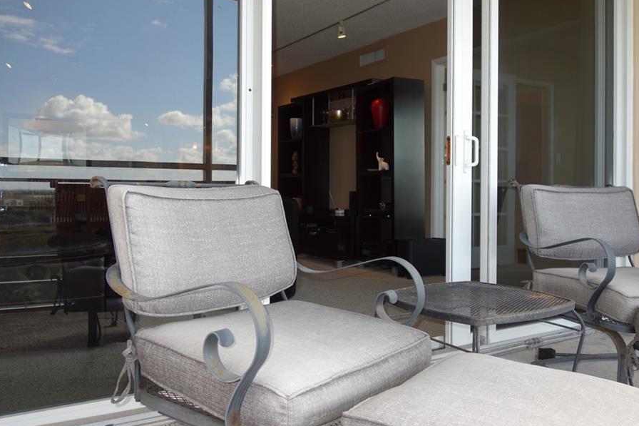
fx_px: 568
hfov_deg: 58.7
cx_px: 337
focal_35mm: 32
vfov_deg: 41.1
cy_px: 191
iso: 125
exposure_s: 1/100
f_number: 3.5
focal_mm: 10.4
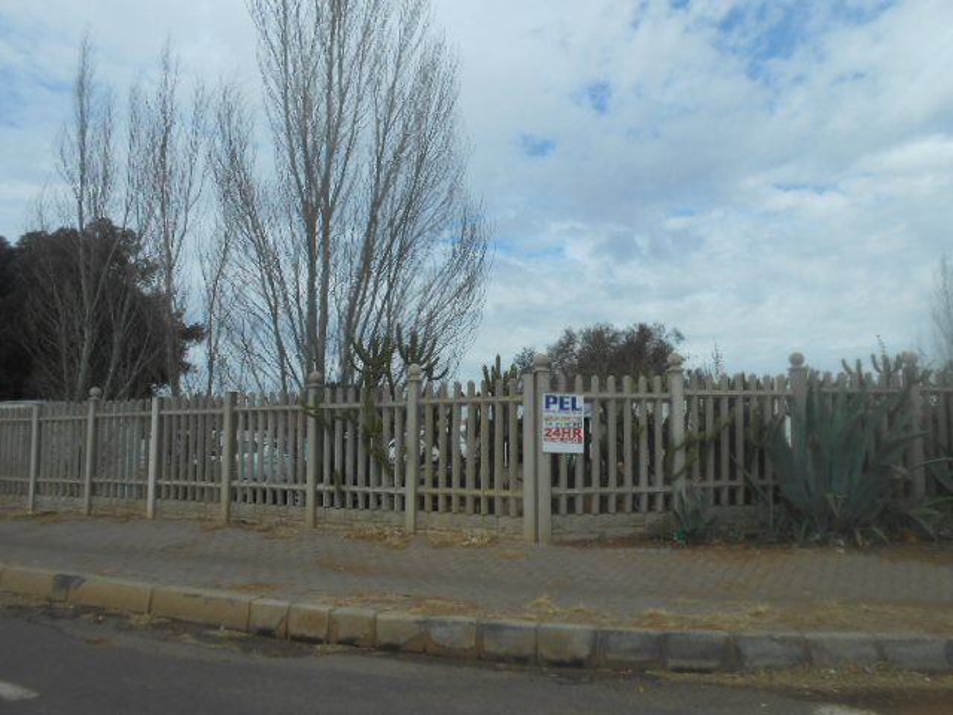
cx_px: 476
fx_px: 716
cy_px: 358
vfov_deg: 53.1
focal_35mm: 26
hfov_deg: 67.3
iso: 80
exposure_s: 1/800
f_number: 3.5
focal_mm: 4.6
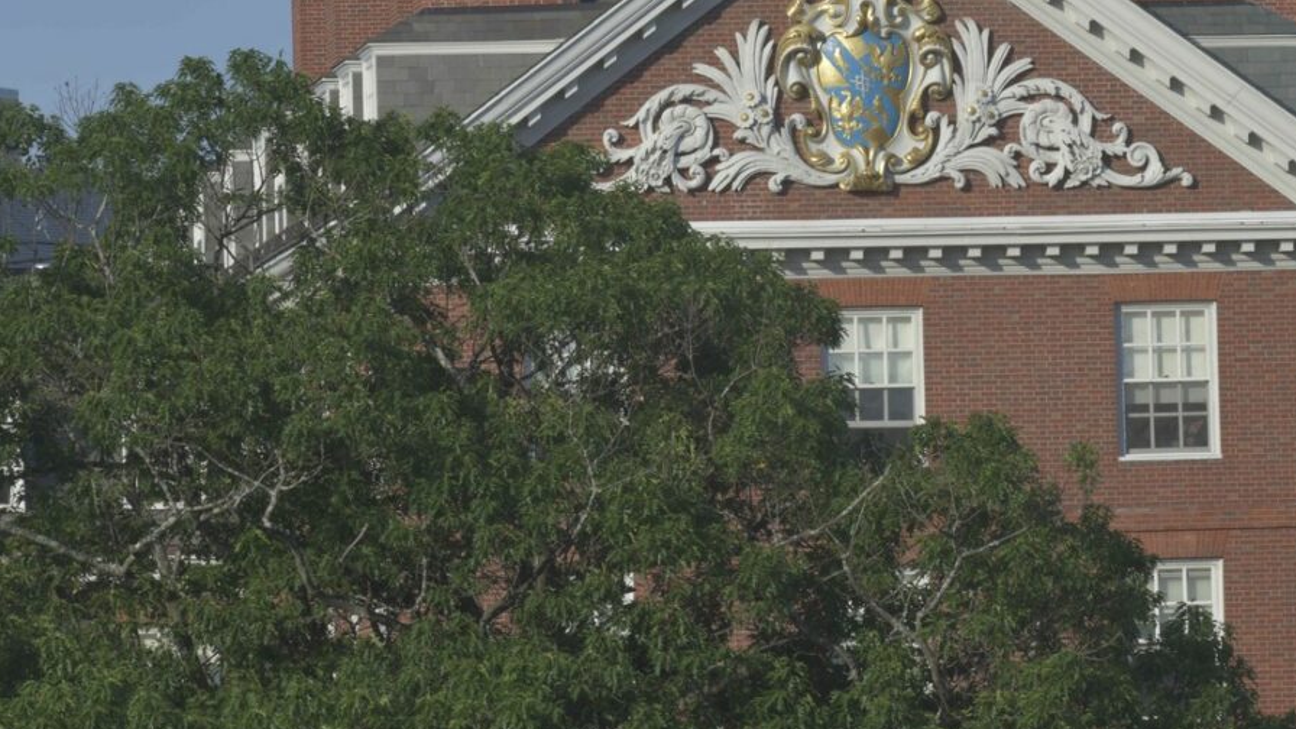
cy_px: 128
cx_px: 878
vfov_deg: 3.4
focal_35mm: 359
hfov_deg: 6.0
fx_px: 12337
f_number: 18
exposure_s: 1/320
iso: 400
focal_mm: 240
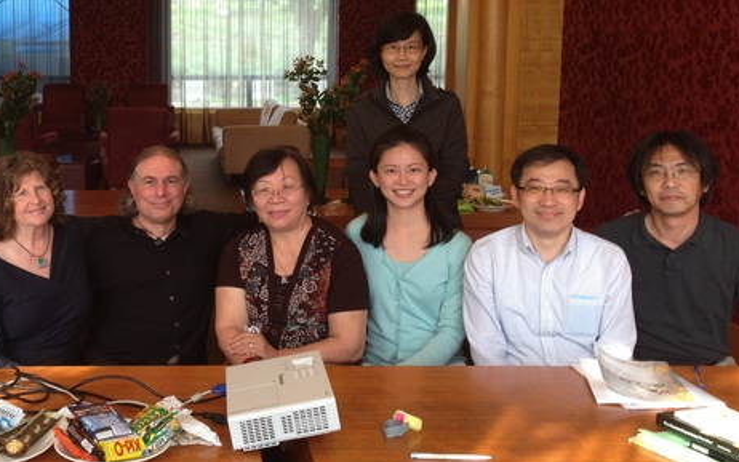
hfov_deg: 37.4
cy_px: 175
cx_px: 205
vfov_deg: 24.4
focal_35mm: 53
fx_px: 1068
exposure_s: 1/120
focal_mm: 4.13
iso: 80
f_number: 2.4
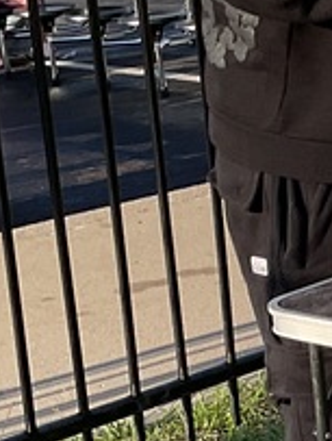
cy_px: 254
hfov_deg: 9.6
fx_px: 1861
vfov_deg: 13.5
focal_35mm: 146
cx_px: 614
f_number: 1.8
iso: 16
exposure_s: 1/912
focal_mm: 3
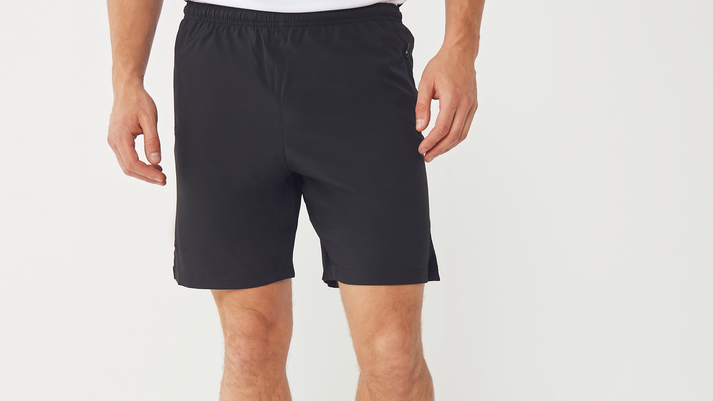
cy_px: 292
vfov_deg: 20.9
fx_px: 1078
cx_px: 357
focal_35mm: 57
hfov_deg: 36.6
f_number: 8
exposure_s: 1/200
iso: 320
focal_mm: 36
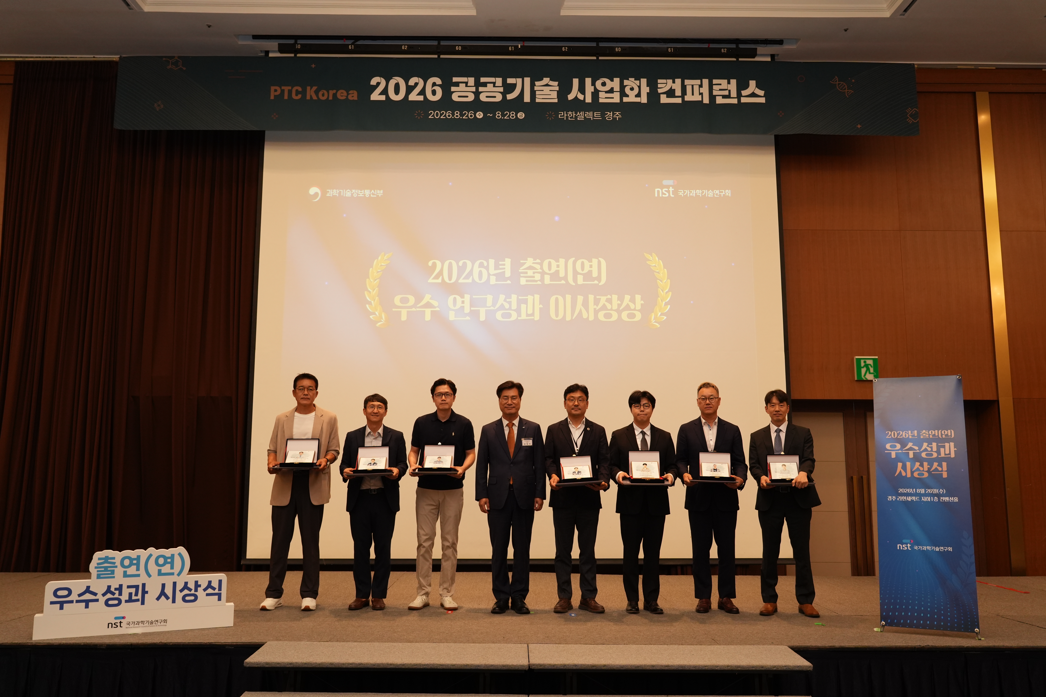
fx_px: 843
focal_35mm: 29
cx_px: 523
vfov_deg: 45.0
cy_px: 348
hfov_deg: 63.7
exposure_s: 1/100
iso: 1600
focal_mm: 29
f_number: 4
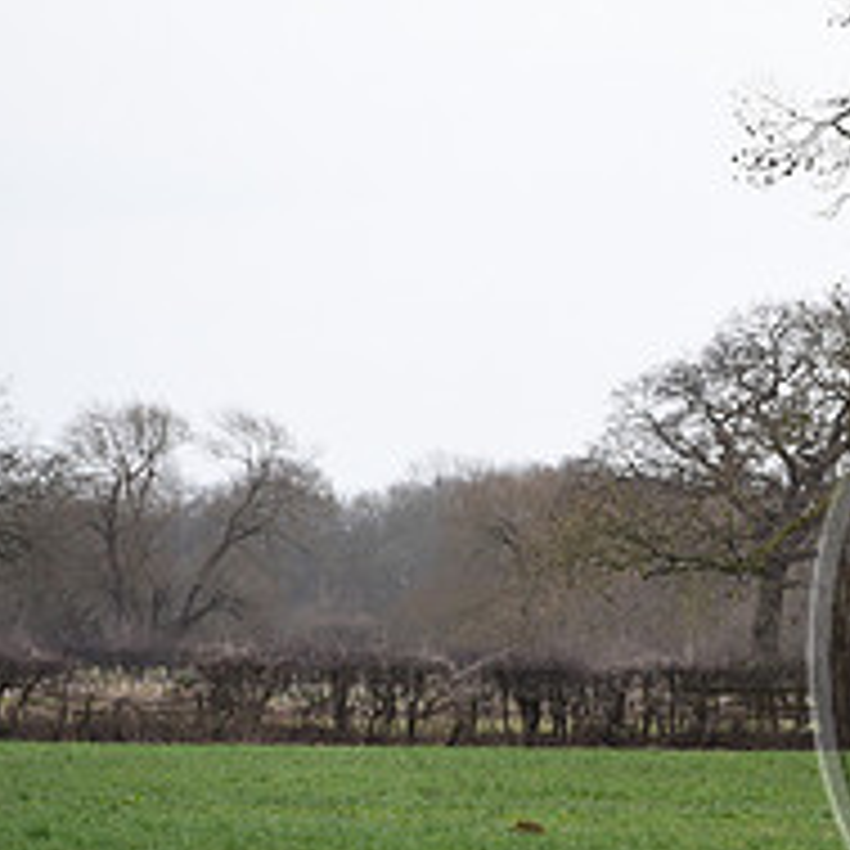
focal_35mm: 522
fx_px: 14502
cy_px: 594
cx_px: 1223
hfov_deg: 3.3
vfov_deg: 3.4
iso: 1000
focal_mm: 200
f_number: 5.6
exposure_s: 1/1250
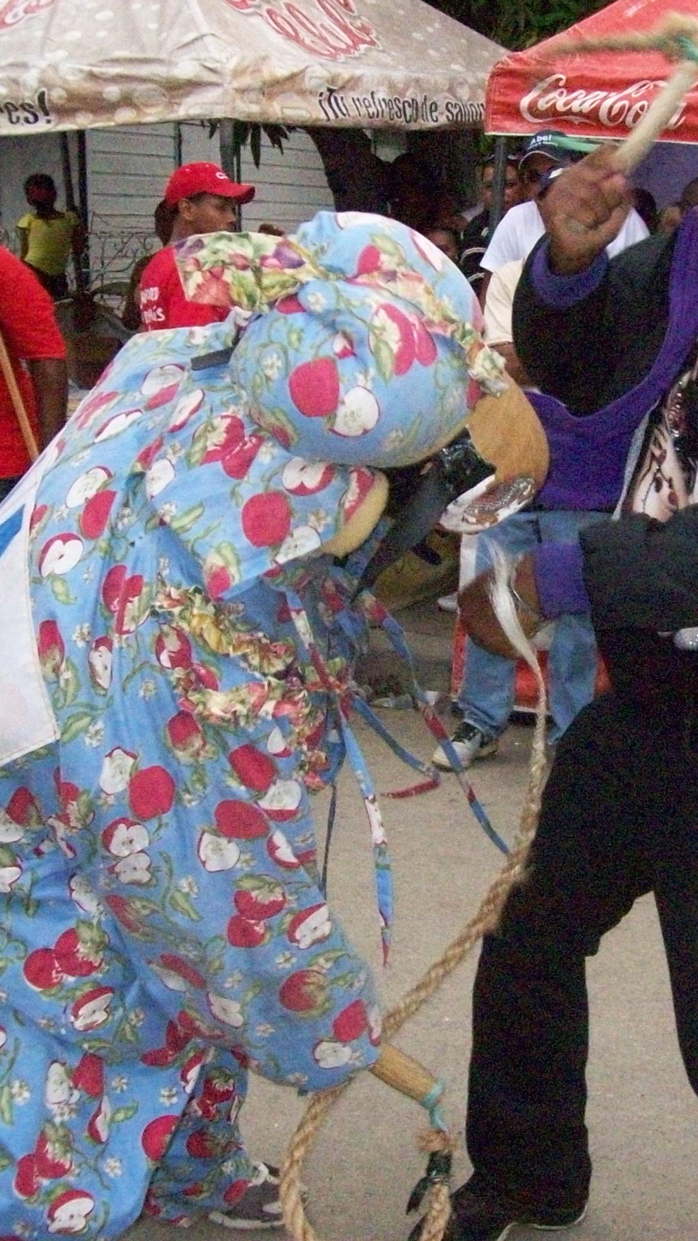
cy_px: 616
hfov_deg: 22.2
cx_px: 606
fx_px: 1744
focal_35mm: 53
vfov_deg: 39.2
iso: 800
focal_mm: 6
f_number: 2.7
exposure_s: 1/512
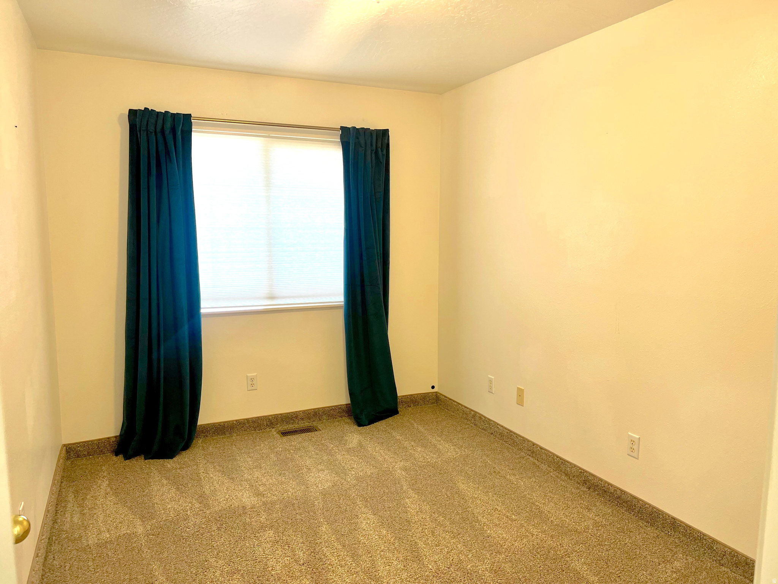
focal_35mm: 26
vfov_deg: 53.1
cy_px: 292
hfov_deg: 67.3
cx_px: 389
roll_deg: +0.3
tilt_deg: -6.5
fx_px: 584
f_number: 1.5
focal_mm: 5.7
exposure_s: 1/120
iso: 40
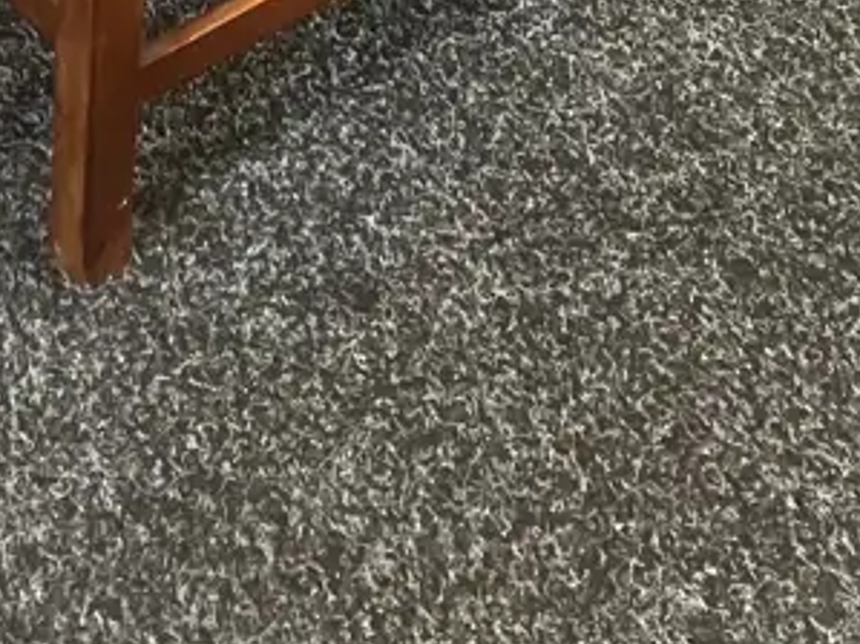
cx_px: 75
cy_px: -650
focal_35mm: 96
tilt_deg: -29.1
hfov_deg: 20.0
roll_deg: -4.1
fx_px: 2384
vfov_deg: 13.2
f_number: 1.8
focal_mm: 3.99
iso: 320
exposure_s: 1/25
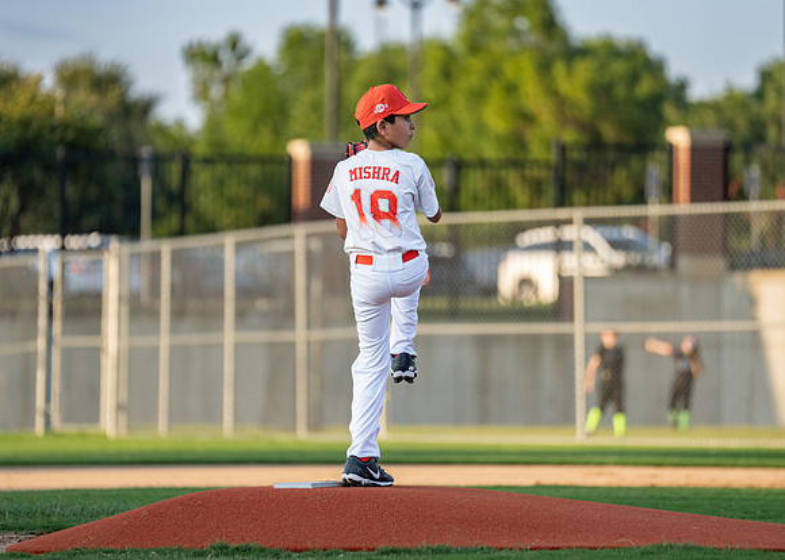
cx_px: 390
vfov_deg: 5.9
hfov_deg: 8.3
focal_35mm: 243
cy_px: 277
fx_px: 5419
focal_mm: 200
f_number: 2.8
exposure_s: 1/4000
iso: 500
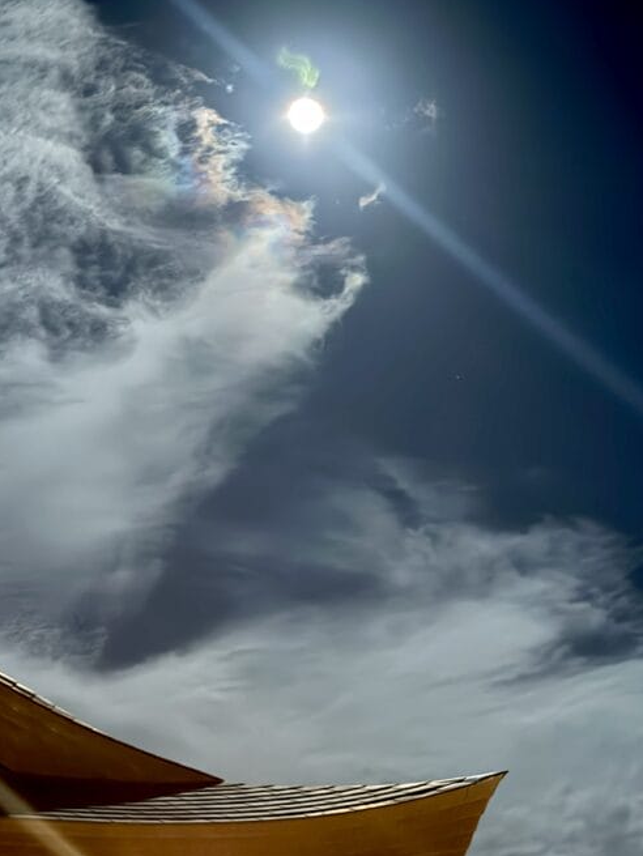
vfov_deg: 25.9
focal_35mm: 75
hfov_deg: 19.6
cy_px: 528
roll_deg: +3.7
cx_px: 248
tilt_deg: +27.9
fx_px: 1856
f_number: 1.78
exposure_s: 1/5
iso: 640
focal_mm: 6.76
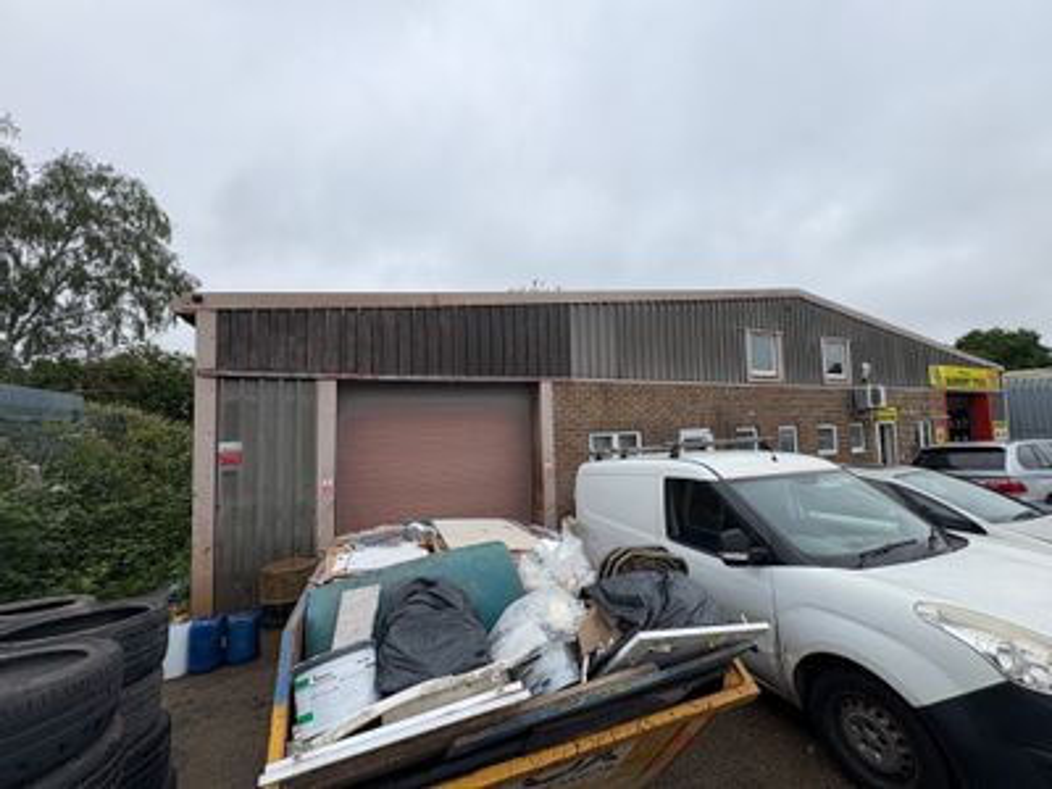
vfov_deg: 85.7
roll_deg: +1.2
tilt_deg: +6.9
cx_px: 526
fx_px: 425
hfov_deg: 102.1
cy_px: 394
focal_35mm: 14
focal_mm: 2.22
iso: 40
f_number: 2.2
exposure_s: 1/707
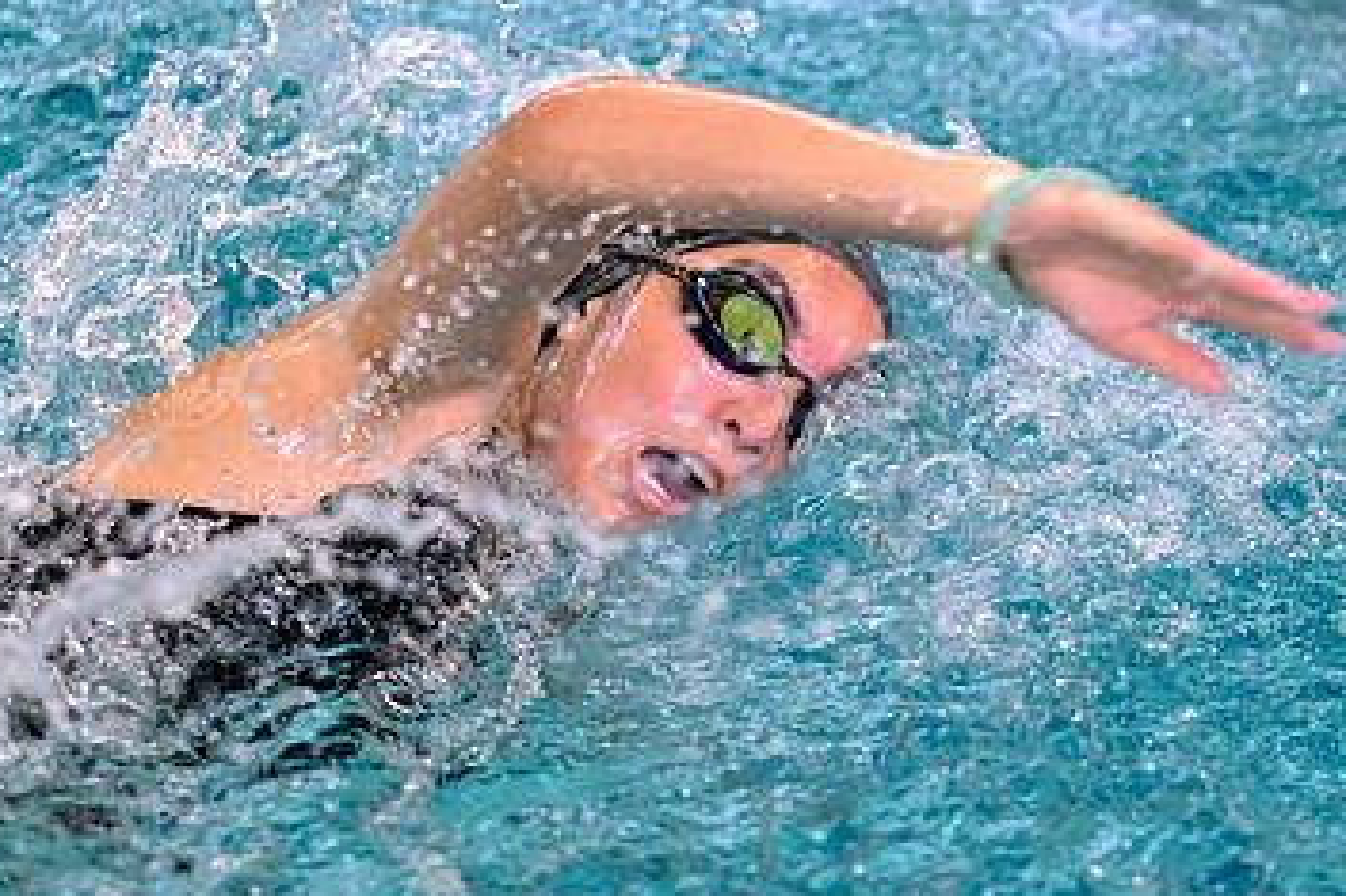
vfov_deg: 7.0
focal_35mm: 196
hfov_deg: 10.5
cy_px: 355
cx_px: 706
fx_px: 7324
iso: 5600
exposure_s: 1/1000
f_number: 2.8
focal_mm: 100
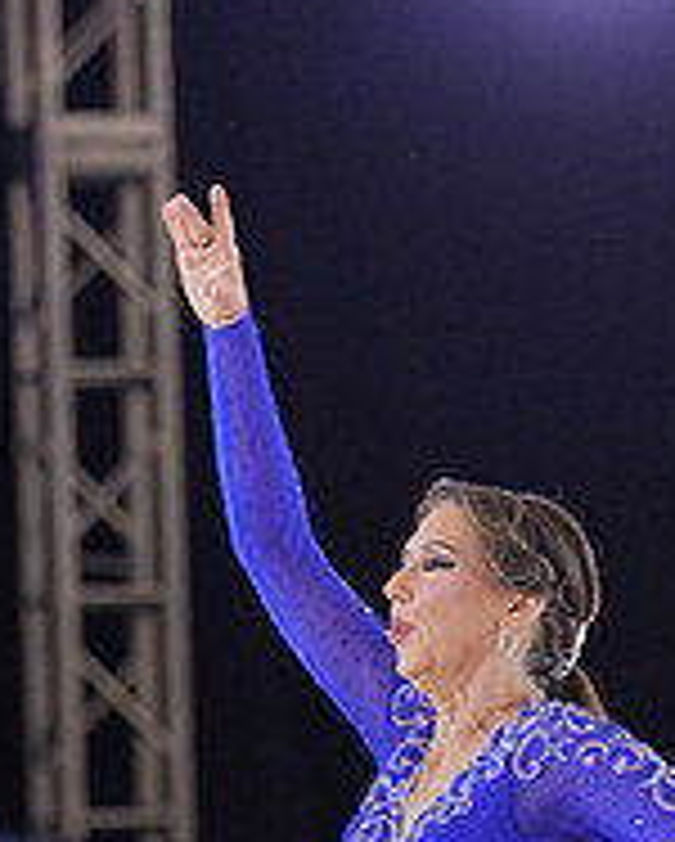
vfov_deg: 4.8
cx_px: 596
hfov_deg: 3.9
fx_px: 10022
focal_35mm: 402
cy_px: 1247
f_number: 2
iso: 800
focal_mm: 92
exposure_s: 1/500
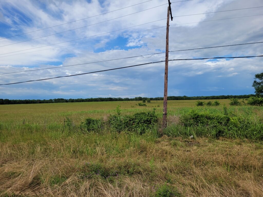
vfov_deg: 53.1
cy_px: 98
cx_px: 132
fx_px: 198
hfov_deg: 67.3
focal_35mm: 26
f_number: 1.8
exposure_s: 1/3381
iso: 40
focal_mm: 5.4
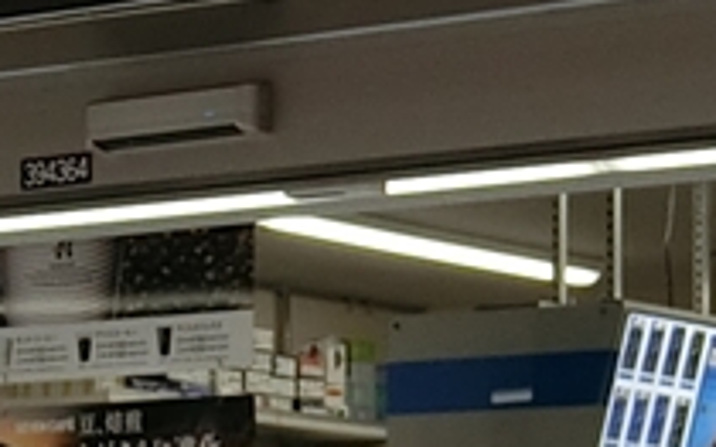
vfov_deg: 5.4
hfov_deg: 8.7
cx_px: 365
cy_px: 539
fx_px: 4720
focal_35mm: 242
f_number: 3.3
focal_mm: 6.4
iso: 100
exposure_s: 1/125
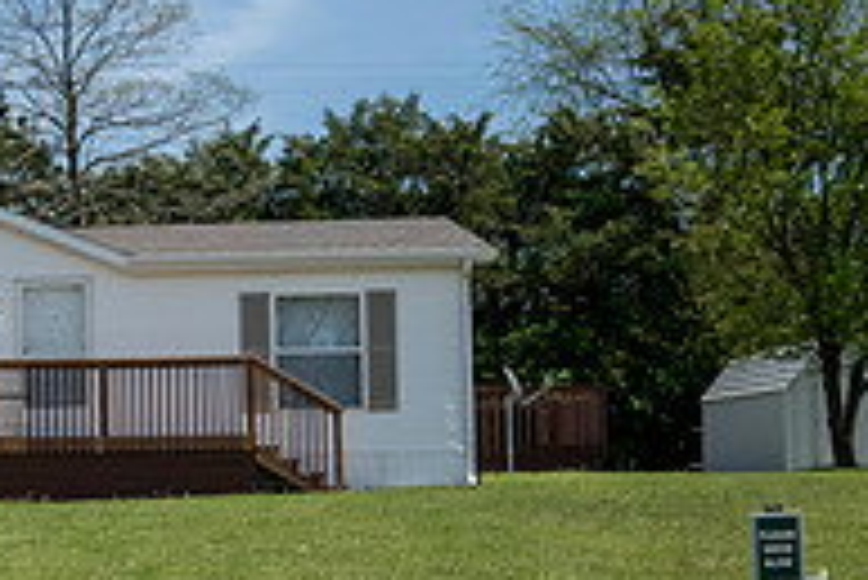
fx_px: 1737
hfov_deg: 26.7
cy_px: 420
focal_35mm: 72
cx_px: 22
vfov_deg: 18.9
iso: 400
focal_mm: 24
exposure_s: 1/320
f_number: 11
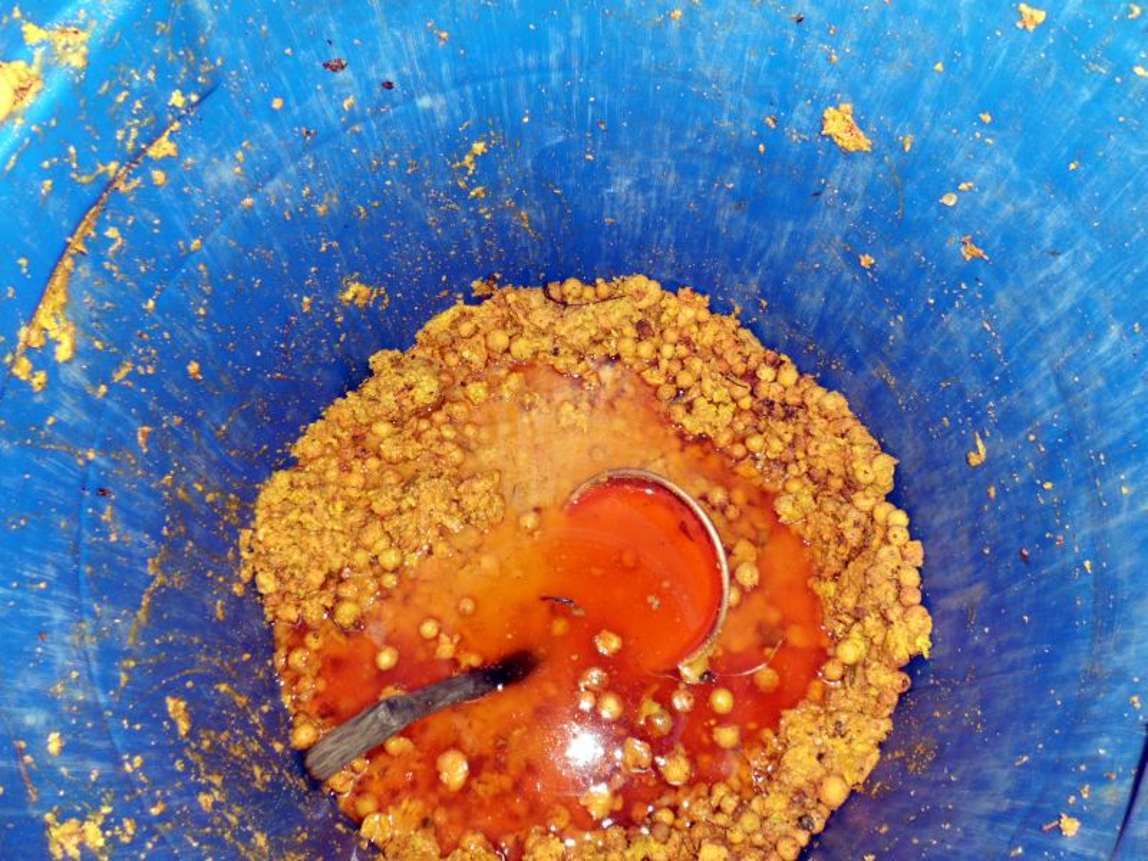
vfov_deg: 53.1
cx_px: 574
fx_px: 862
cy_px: 430
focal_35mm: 26
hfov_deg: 67.3
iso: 100
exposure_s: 1/60
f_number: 3.2
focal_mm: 4.6
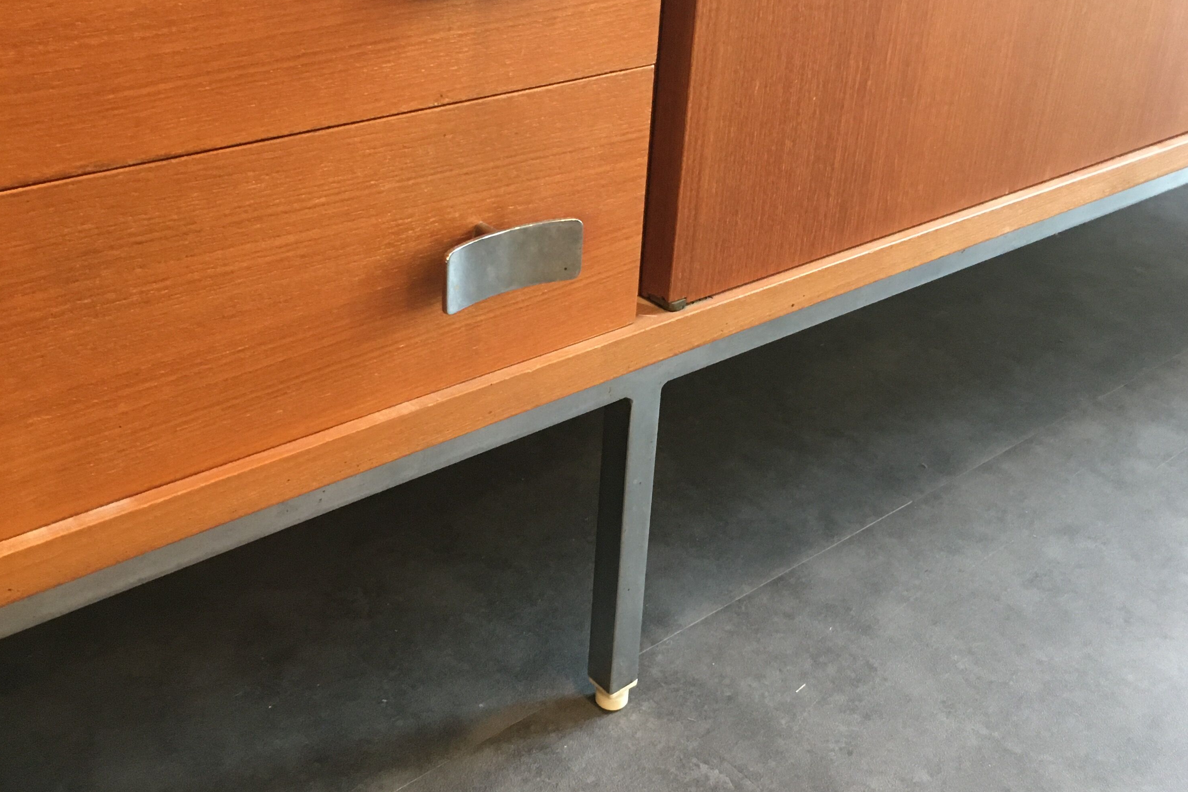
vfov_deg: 32.4
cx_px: 603
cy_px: 285
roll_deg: -6.2
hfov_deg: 47.4
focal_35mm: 41
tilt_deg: -24.9
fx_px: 1353
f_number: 2.2
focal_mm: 4.15
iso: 200
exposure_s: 1/33
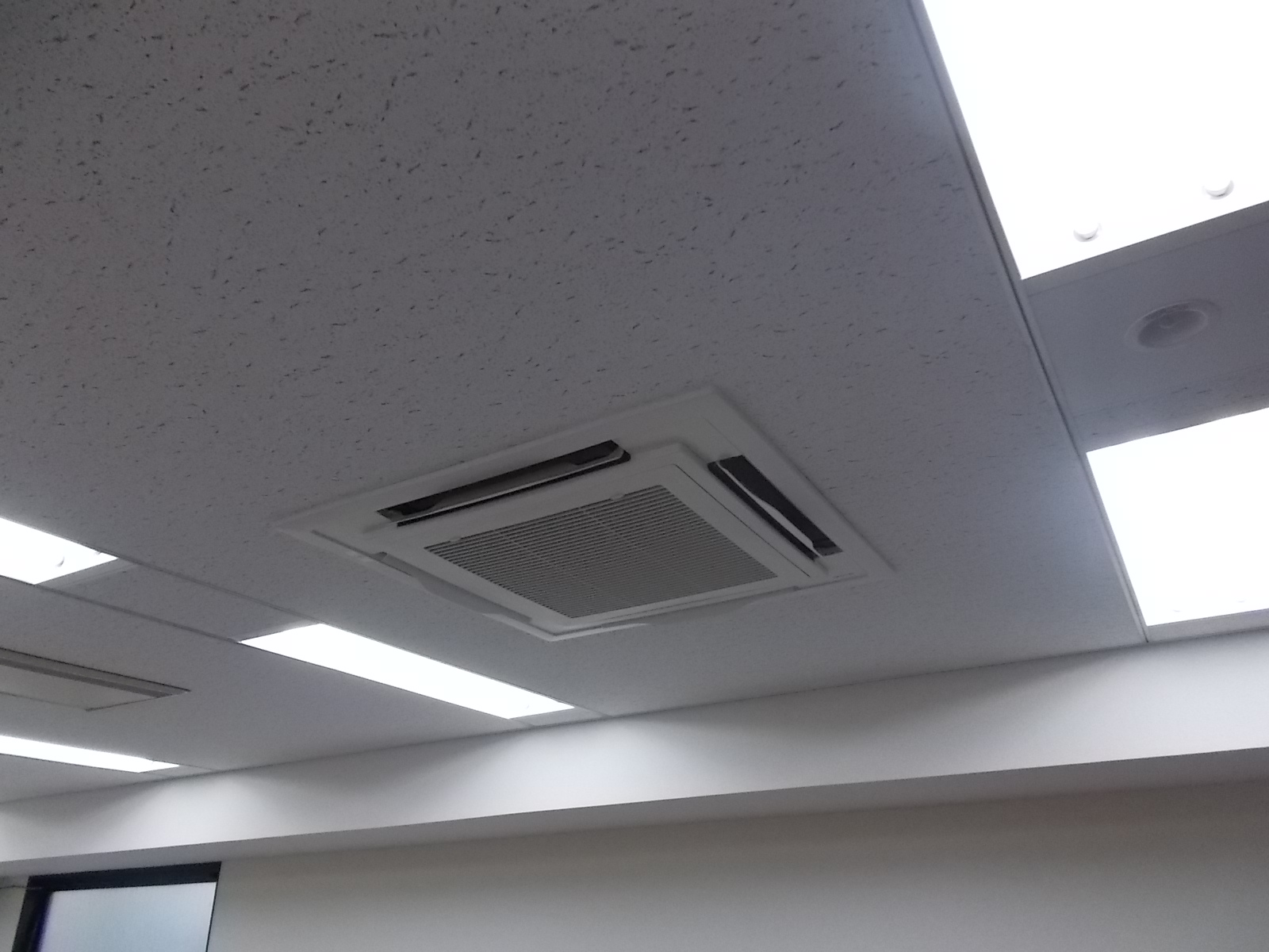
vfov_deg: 53.1
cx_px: 634
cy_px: 476
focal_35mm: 26
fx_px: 953
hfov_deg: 67.3
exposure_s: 1/200
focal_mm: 4.6
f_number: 3.2
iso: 400
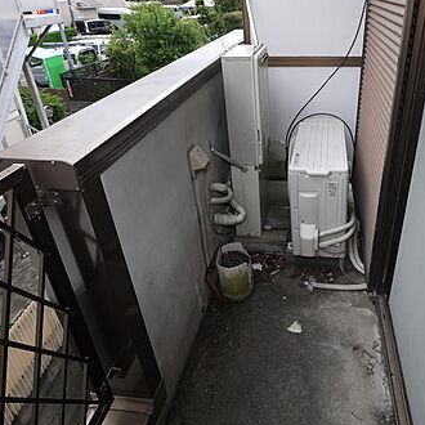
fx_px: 333
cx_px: 279
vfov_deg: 63.8
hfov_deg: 63.6
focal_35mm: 24
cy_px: 151
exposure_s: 1/160
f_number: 4.5
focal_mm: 7
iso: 100
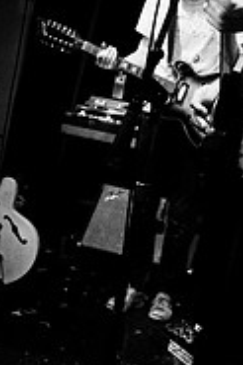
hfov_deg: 18.6
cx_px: 173
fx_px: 740
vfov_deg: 27.6
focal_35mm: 73
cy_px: 136
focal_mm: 20
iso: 1250
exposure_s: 1/30
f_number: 2.8
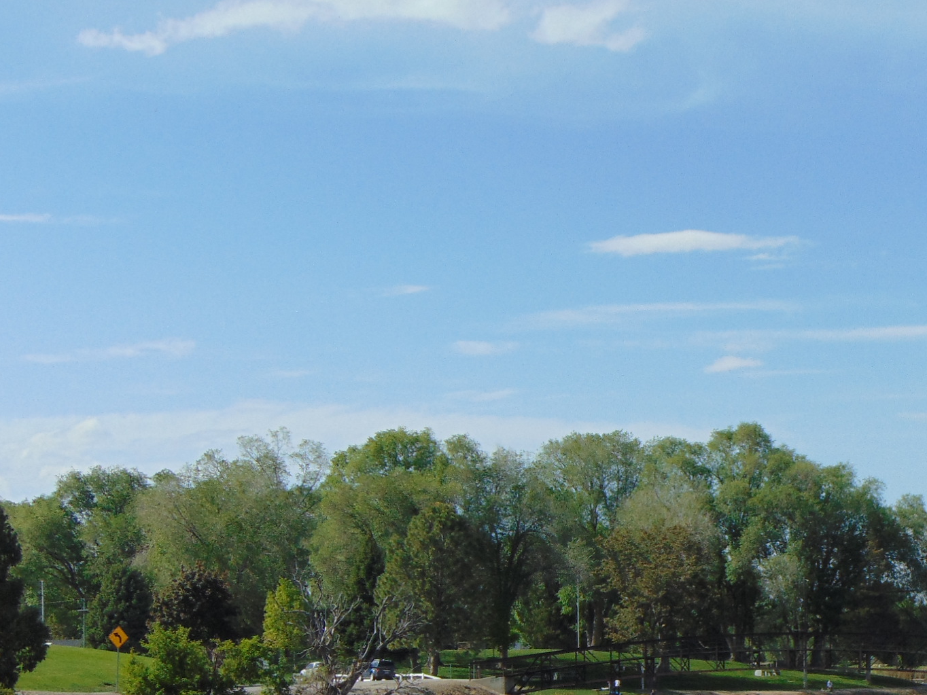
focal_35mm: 114
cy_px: 616
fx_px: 3053
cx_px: 769
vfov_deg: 12.9
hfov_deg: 17.1
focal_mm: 10.8
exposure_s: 1/200
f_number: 9.3
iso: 80
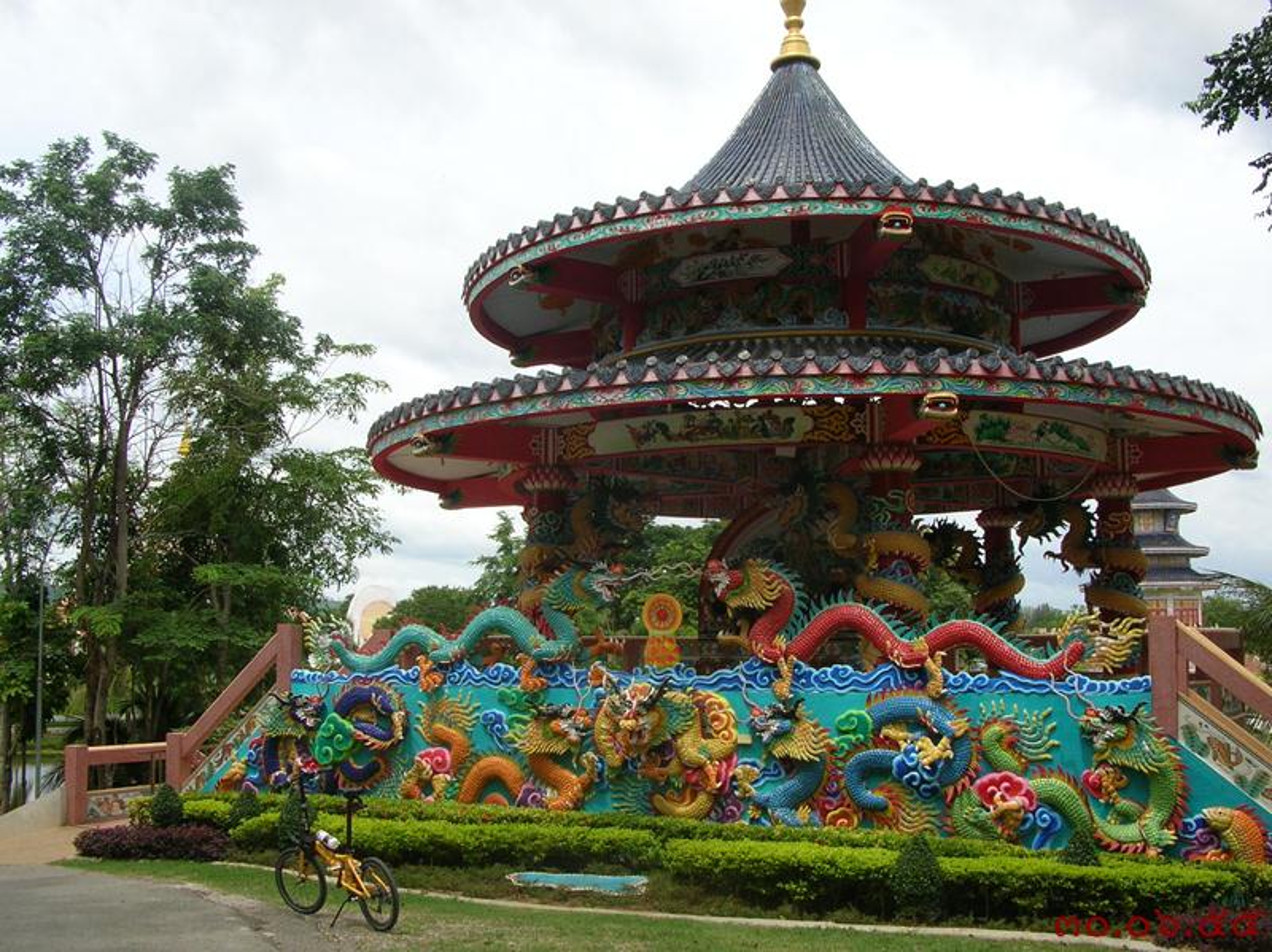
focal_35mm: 35
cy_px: 476
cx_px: 636
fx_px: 1285
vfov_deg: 40.7
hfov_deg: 52.7
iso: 50
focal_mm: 5.8
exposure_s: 1/243
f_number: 5.6
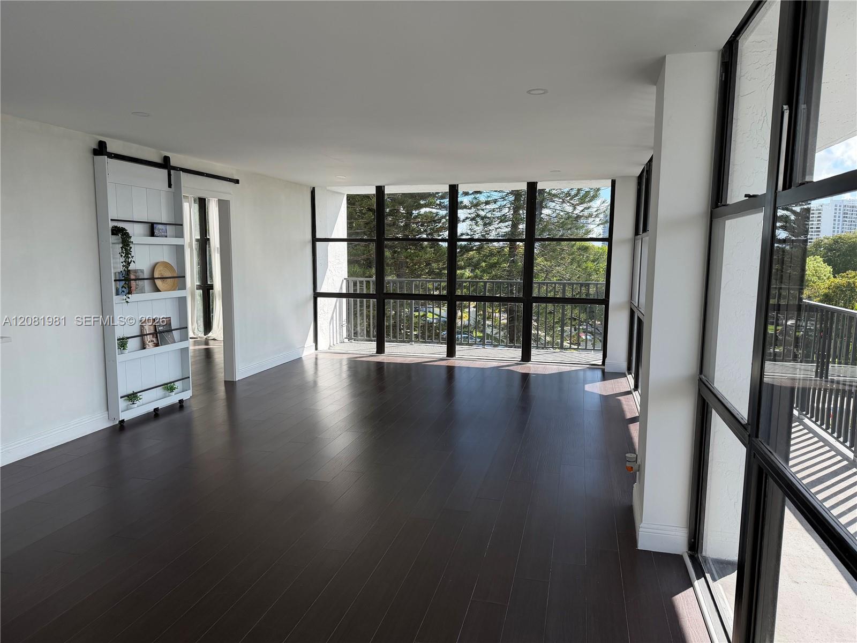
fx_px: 594
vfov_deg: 56.8
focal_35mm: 24
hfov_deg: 71.6
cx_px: 428
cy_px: 322
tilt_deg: -6.4
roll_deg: -0.4
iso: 100
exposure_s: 1/1949
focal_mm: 6.76
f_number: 1.78
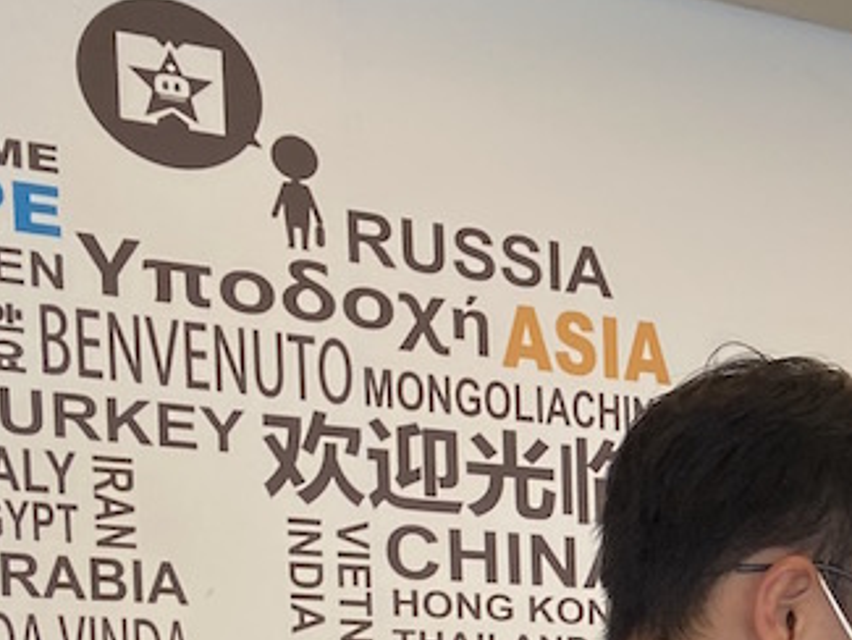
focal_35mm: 96
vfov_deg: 14.3
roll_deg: +0.2
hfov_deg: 16.7
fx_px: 2364
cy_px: 989
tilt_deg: -3.9
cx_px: 1562
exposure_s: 1/60
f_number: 1.8
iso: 125
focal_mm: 4.25
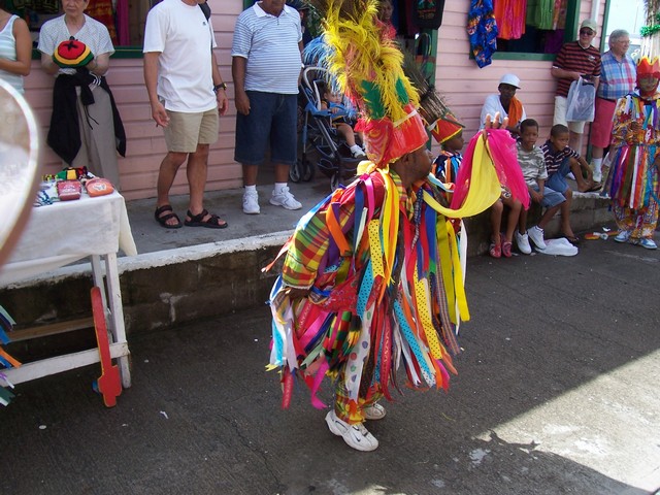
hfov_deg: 54.0
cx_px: 330
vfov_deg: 41.8
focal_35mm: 34
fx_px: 648
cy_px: 248
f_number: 5.6
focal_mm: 5.6
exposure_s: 1/180
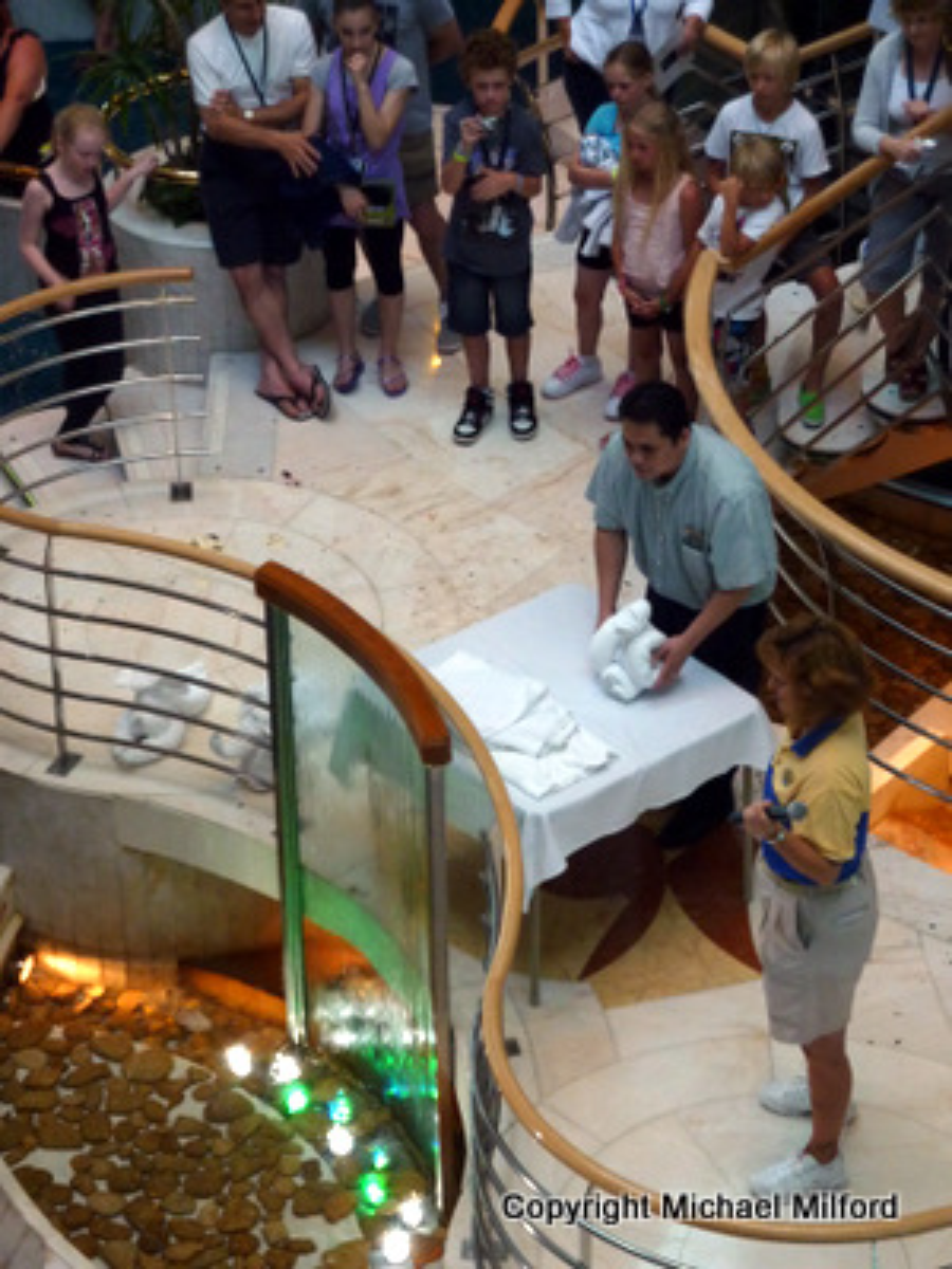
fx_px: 3814
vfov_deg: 18.9
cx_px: 476
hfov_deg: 14.2
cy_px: 634
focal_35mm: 104
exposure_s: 1/50
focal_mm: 17
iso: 250
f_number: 4.3
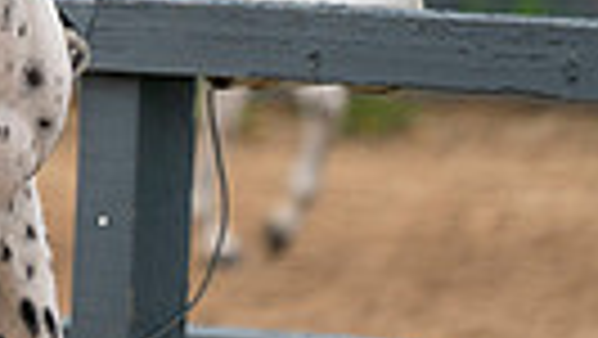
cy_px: -525
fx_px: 28908
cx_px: -252
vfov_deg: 0.7
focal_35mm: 1822
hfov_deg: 1.2
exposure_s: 1/500
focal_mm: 400
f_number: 5.6
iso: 250
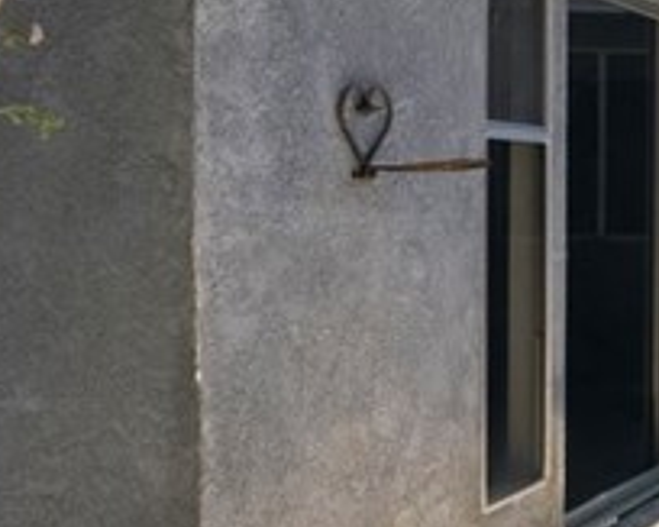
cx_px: 1244
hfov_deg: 19.6
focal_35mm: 66
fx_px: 1287
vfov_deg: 23.1
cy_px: 202
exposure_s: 1/125
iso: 100
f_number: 9
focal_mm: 14
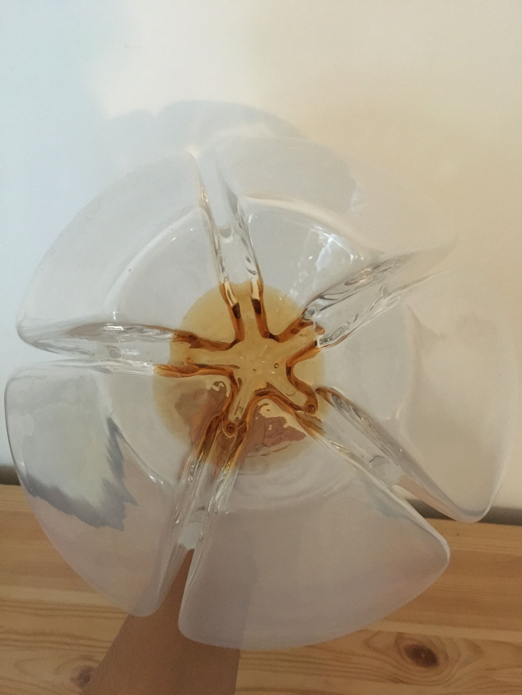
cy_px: 348
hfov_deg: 48.2
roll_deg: -1.6
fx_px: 583
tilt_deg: -36.5
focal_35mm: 29
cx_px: 261
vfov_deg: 61.7
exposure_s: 1/17
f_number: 2.2
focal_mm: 4.15
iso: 320
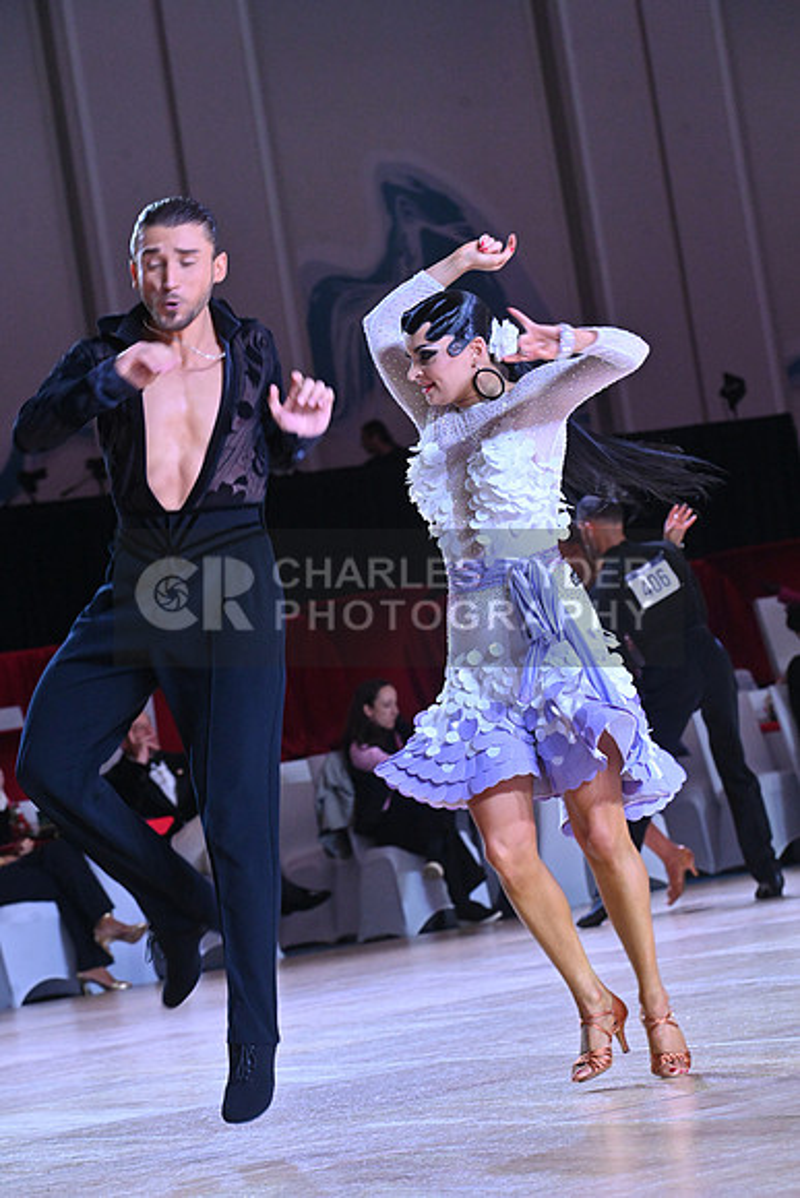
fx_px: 4497
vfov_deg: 15.2
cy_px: 599
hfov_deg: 10.2
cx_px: 400
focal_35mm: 135
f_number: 7.1
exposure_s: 1/400
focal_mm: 135
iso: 4000
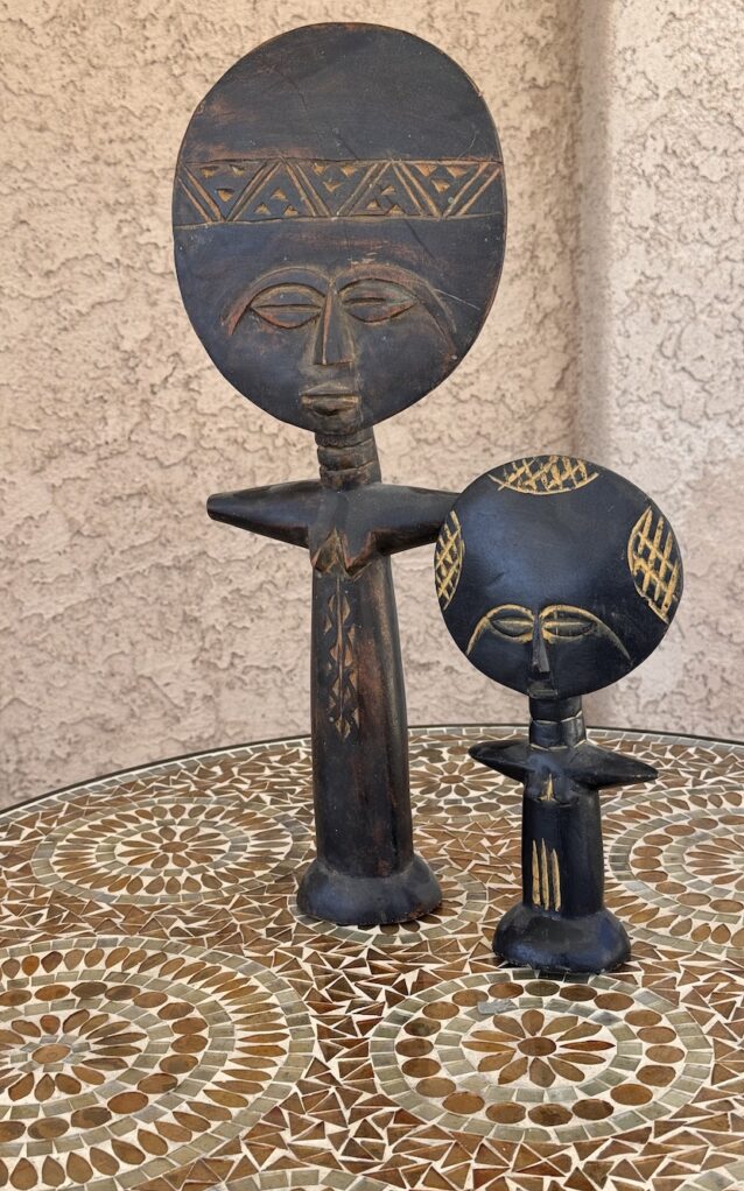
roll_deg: +2.8
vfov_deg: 39.6
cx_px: 336
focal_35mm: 51
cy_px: 596
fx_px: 1656
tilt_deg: -14.0
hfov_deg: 25.3
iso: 64
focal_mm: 6.76
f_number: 1.78
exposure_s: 1/474
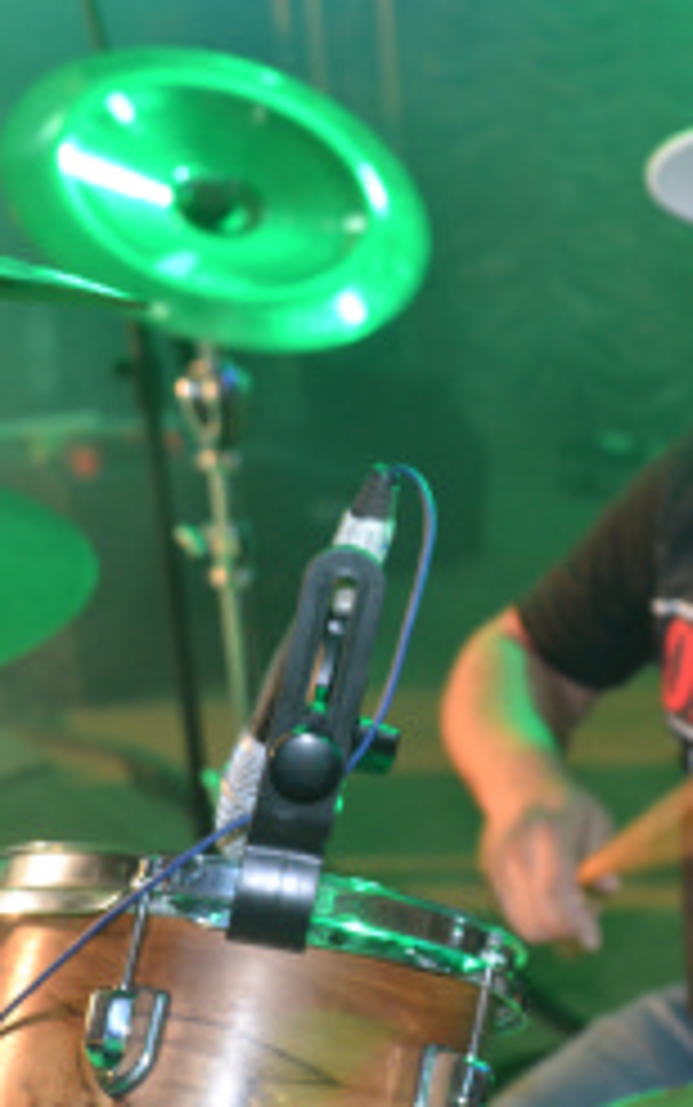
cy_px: 484
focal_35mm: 87
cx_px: 792
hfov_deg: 14.6
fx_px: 2626
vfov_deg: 23.8
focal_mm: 28
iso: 1600
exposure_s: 1/60
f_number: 4
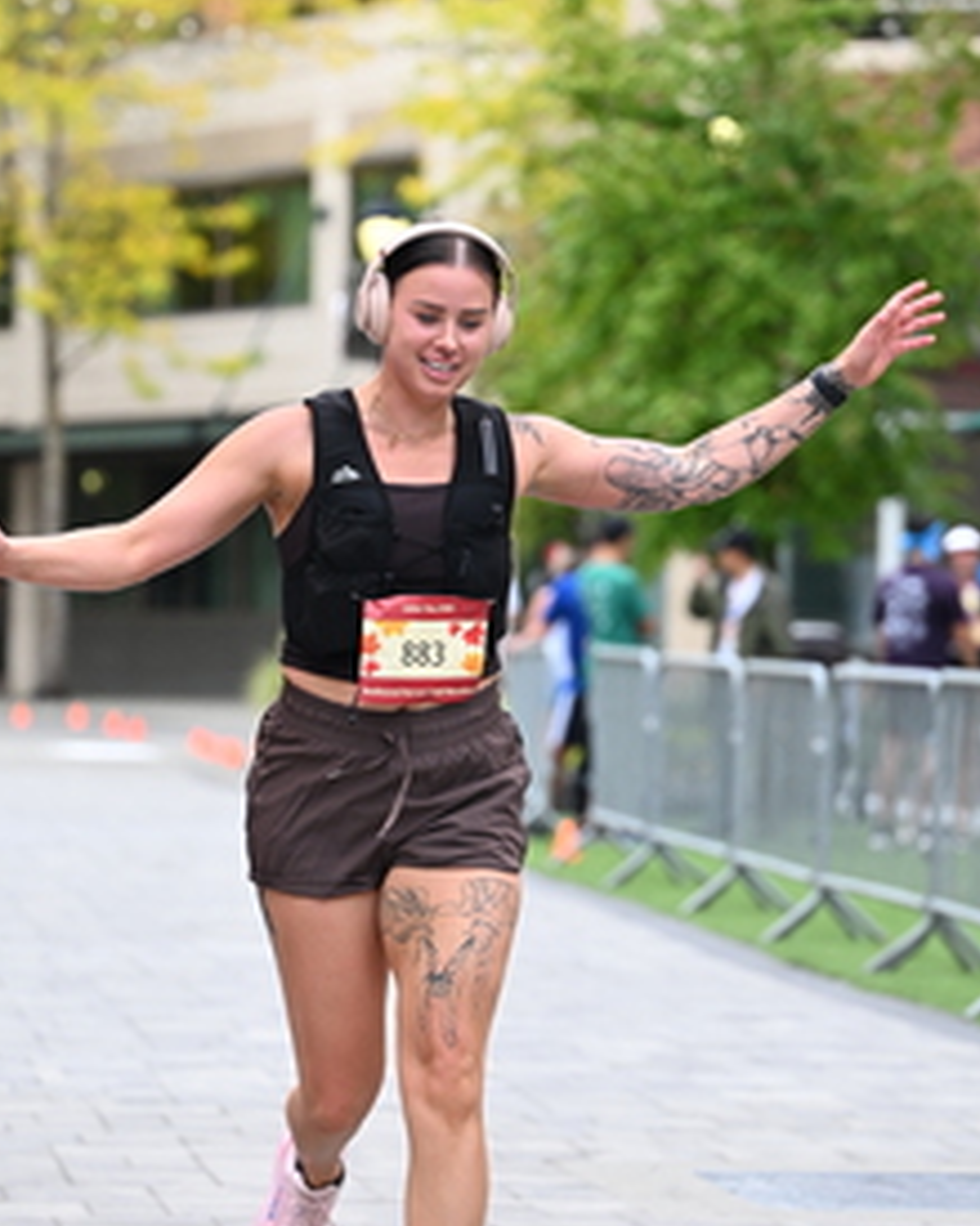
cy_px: 524
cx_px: 472
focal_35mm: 177
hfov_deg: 8.7
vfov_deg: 10.9
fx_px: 6421
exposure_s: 1/2000
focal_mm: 94
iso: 640
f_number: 2.8
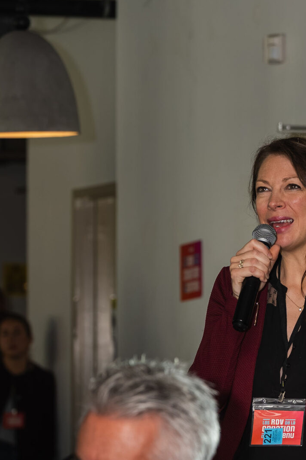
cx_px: 322
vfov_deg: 8.2
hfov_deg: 5.5
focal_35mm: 251
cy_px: 322
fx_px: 3200
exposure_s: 1/250
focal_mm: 70
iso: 200
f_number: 2.8
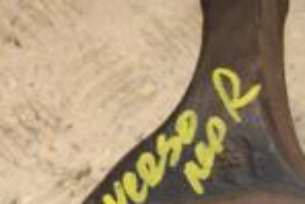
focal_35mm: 207
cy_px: 276
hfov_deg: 9.9
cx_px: 289
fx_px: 1755
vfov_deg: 6.6
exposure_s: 1/200
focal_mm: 34
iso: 800
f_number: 7.1
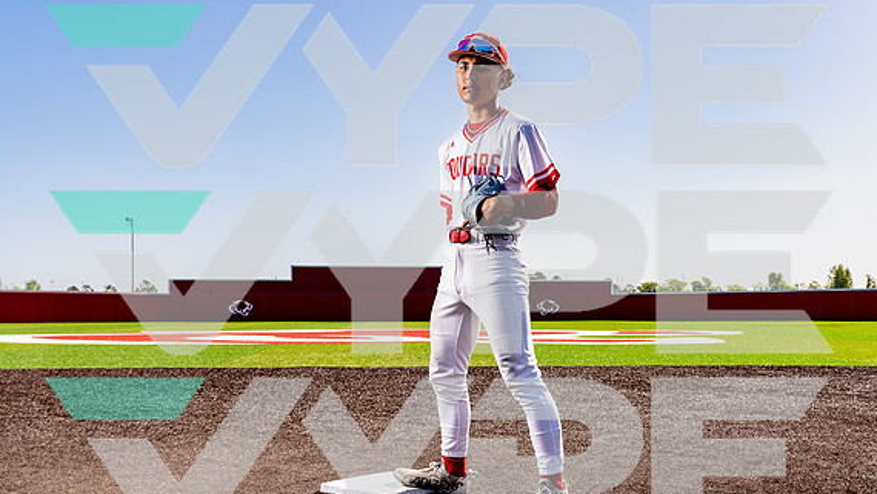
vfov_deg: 31.1
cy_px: 300
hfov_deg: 52.6
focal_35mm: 38
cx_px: 497
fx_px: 884
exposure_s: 1/250
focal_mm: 31
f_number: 8
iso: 100
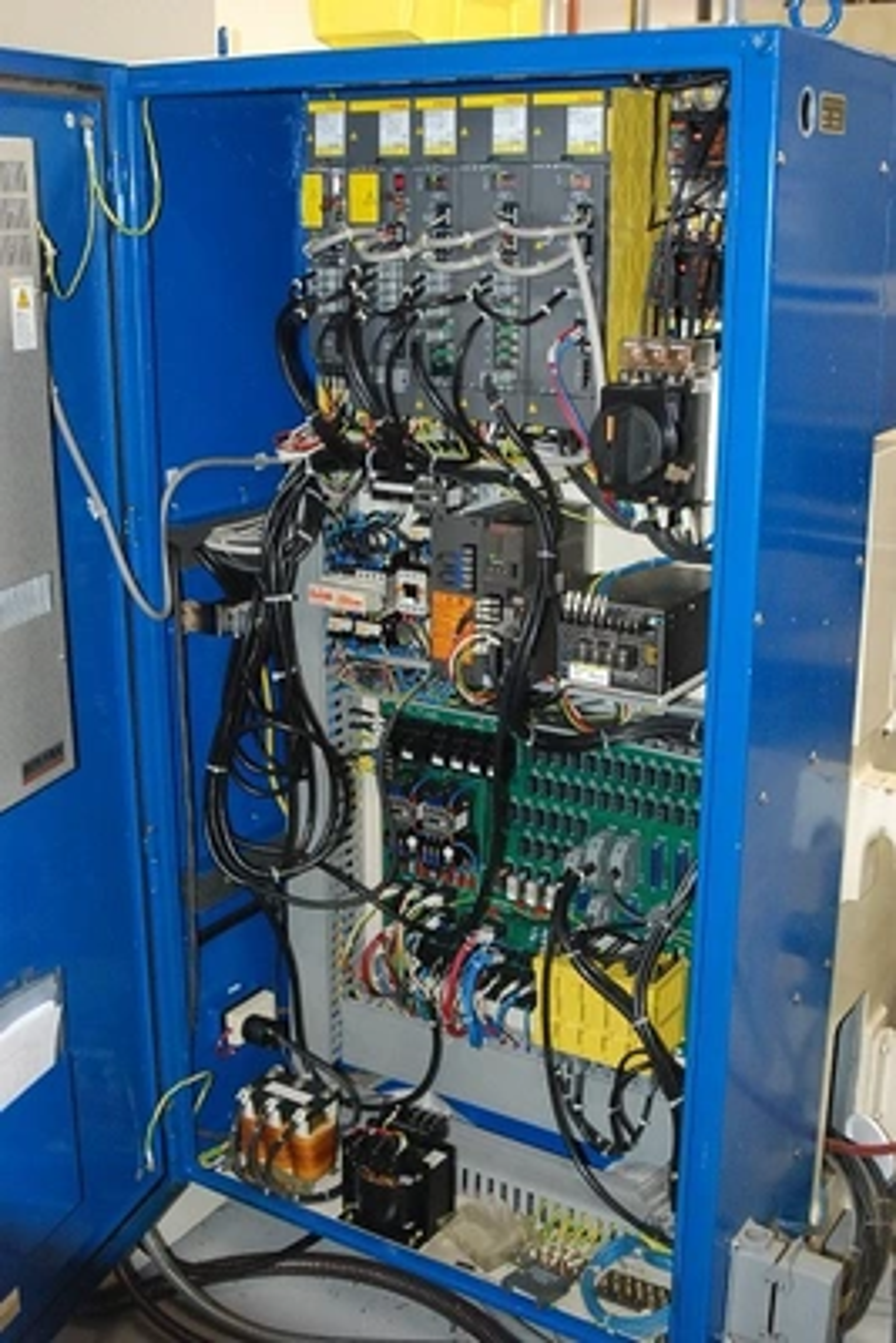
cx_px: 448
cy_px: 672
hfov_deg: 31.9
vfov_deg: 46.4
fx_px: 1567
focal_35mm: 42
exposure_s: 1/60
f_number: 5.6
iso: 1600
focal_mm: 28
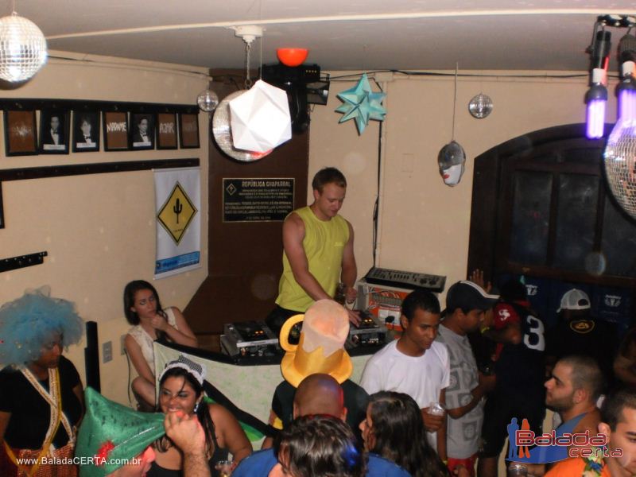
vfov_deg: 39.7
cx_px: 318
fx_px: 661
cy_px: 238
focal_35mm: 36
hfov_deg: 51.4
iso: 320
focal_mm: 6.3
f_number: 3.1
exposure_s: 1/30
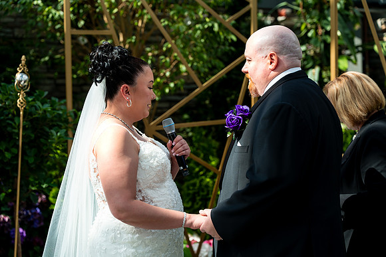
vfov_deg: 19.5
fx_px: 751
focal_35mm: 70
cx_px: 193
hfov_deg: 28.8
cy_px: 128
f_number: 2.8
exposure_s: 1/500
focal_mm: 70
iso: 100
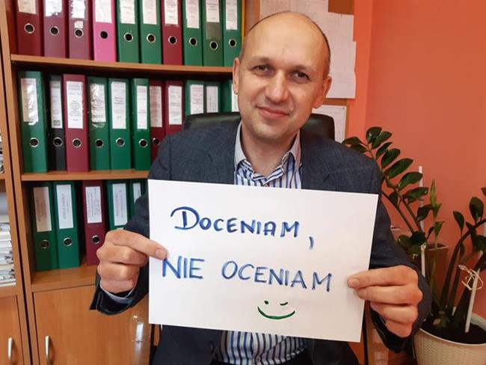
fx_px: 365
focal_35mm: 26
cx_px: 243
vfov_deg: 53.1
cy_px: 182
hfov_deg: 67.3
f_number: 1.7
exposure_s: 1/50
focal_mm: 3.92
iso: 250
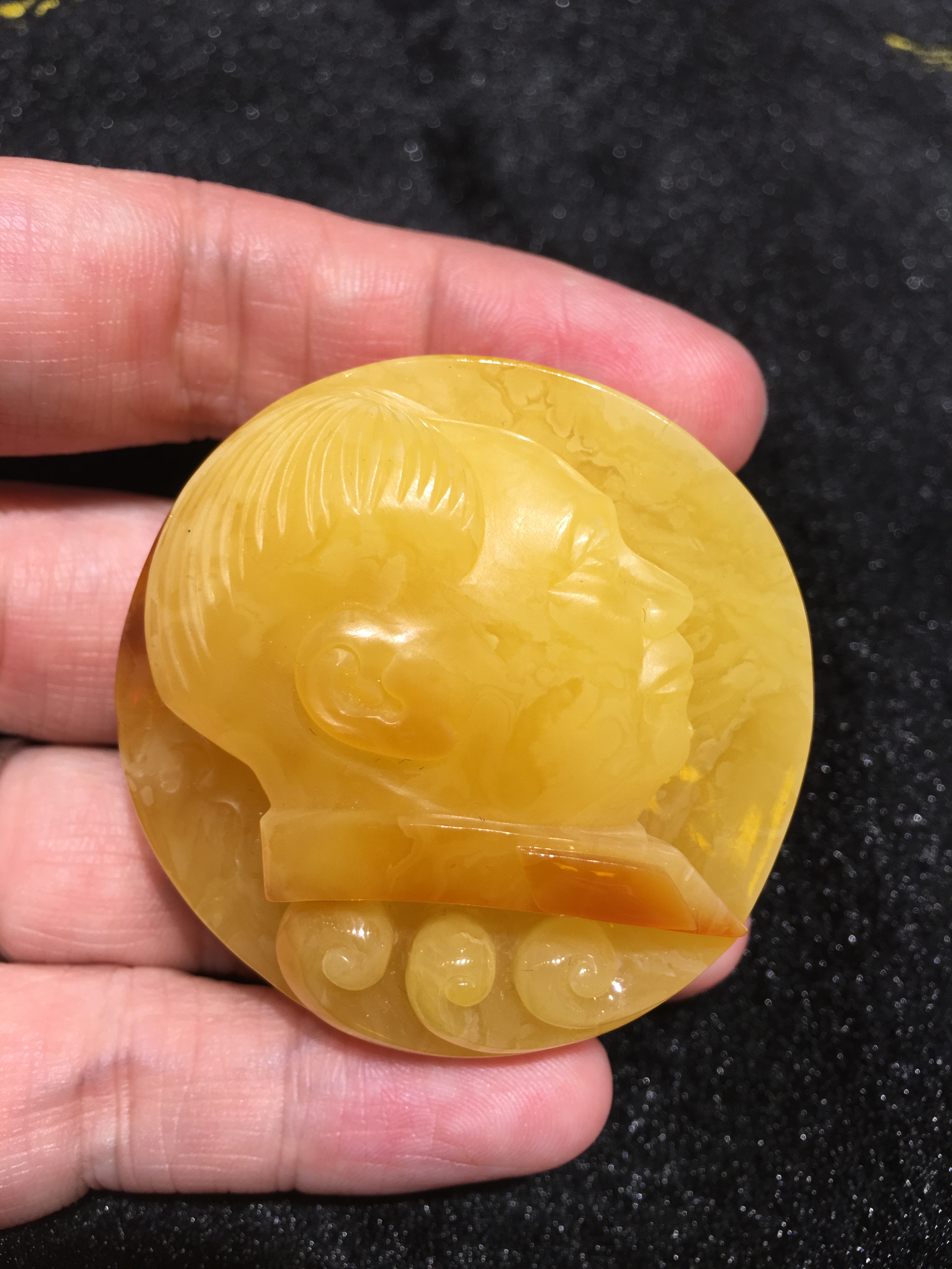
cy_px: 634
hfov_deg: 48.2
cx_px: 476
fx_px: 1063
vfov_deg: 61.7
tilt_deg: -57.6
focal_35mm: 29
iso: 25
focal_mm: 4.15
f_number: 2.2
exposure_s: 1/50
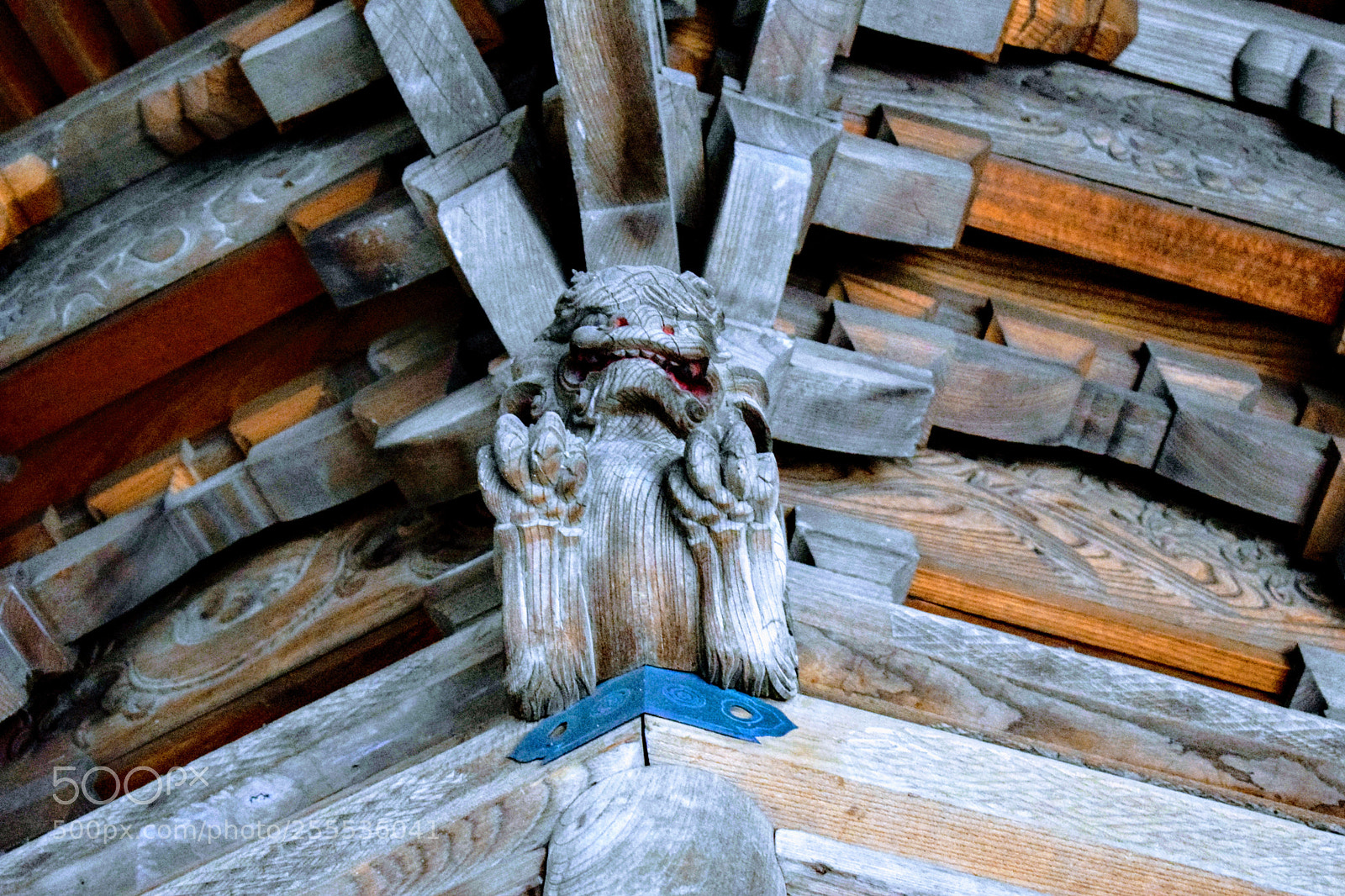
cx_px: 672
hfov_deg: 24.6
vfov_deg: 16.5
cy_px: 448
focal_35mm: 82
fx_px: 3081
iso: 6400
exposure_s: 1/25
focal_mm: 55
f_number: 5.6
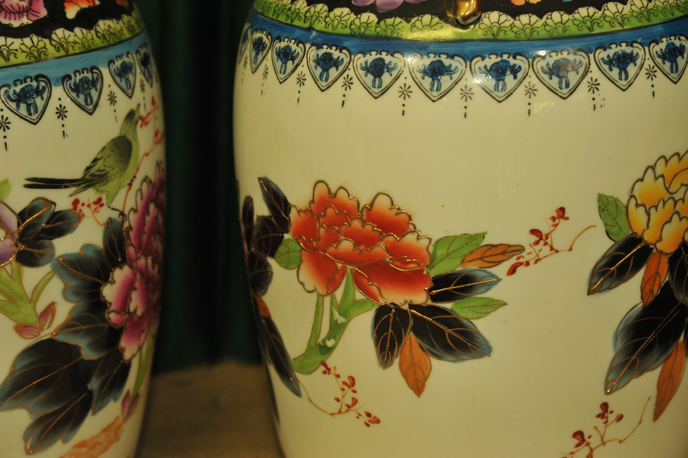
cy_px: 229
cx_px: 344
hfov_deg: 17.1
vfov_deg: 11.4
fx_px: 2292
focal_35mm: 120
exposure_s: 1/60
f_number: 8
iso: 1250
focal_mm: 120
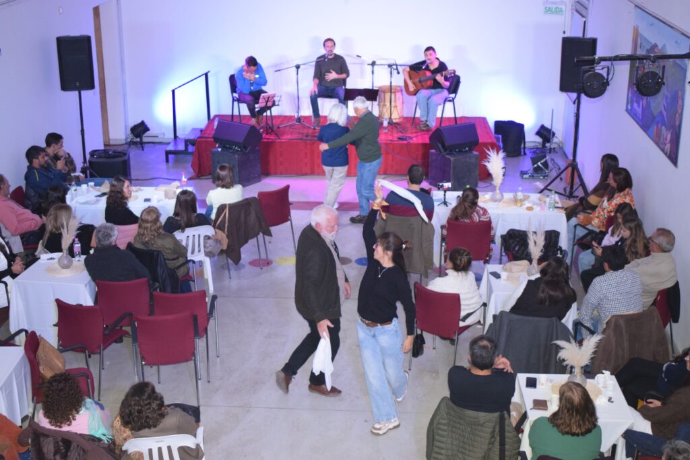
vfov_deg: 25.8
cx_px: 345
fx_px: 1006
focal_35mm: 52
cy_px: 230
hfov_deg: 37.8
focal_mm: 35
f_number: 4.5
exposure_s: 1/60
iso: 1800
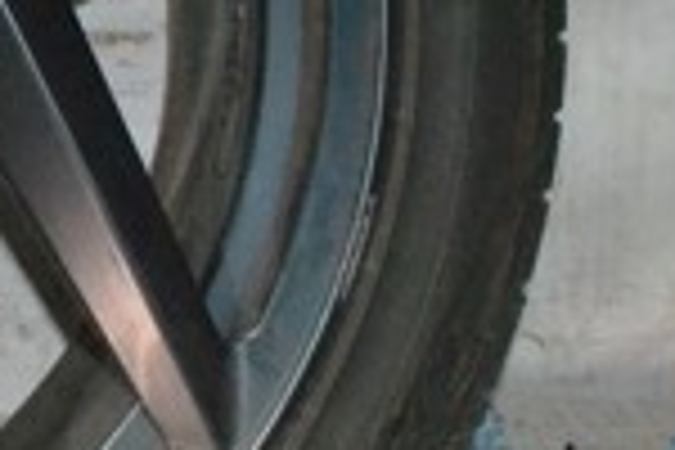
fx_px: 2644
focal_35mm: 141
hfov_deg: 13.8
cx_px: -284
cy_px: -50
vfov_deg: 9.6
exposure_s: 1/160
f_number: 9
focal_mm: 22
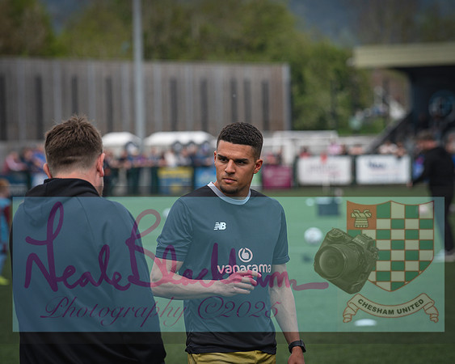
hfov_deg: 8.5
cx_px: 213
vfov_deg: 6.8
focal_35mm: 227
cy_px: 182
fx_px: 3062
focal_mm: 135
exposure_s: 1/1150
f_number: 4
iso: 200
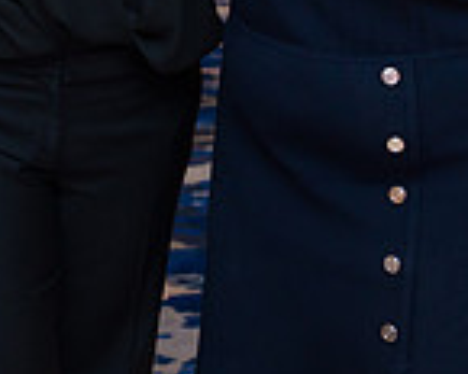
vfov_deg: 12.7
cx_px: 52
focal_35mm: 115
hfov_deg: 16.5
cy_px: -197
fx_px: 1593
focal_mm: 29.5
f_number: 3.2
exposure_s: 1/160
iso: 800
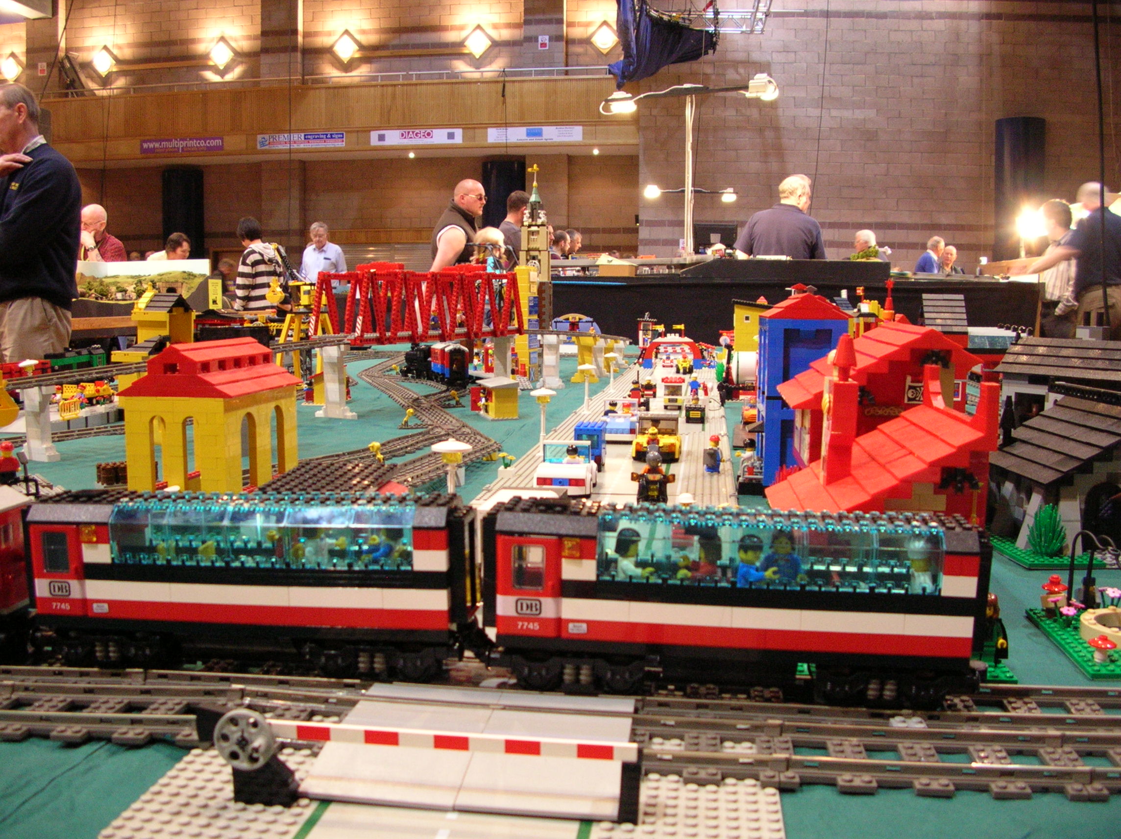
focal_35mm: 35
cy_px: 420
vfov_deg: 40.6
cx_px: 560
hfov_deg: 52.7
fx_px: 1132
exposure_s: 1/5.7
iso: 157
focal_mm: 5.8
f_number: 2.8
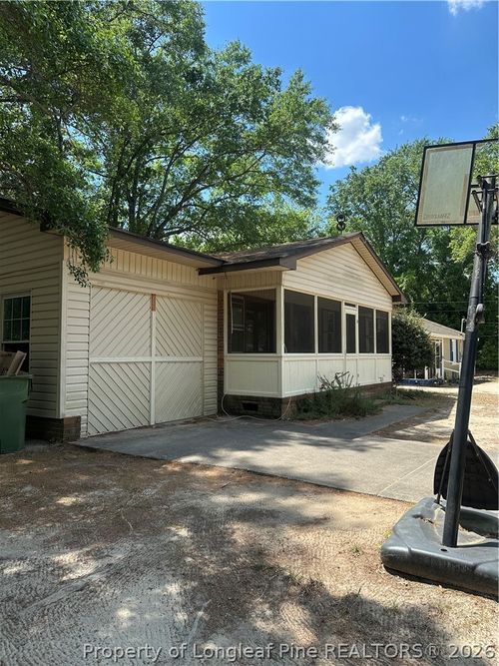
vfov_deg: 71.6
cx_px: 250
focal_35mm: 24
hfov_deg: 56.8
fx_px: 461
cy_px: 333
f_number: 1.78
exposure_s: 1/1751
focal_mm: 6.86
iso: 80
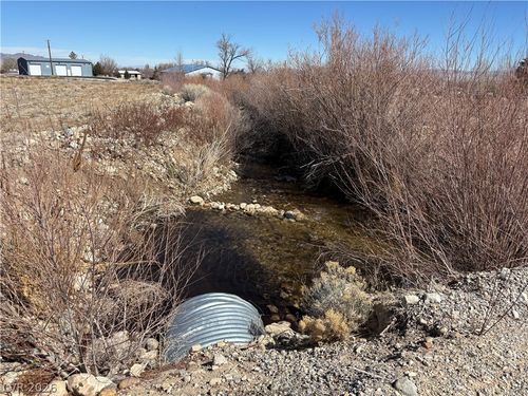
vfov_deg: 53.1
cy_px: 198
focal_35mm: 26
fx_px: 397
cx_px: 264
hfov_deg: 67.3
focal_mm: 5.96
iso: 50
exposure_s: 1/3788
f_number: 1.6
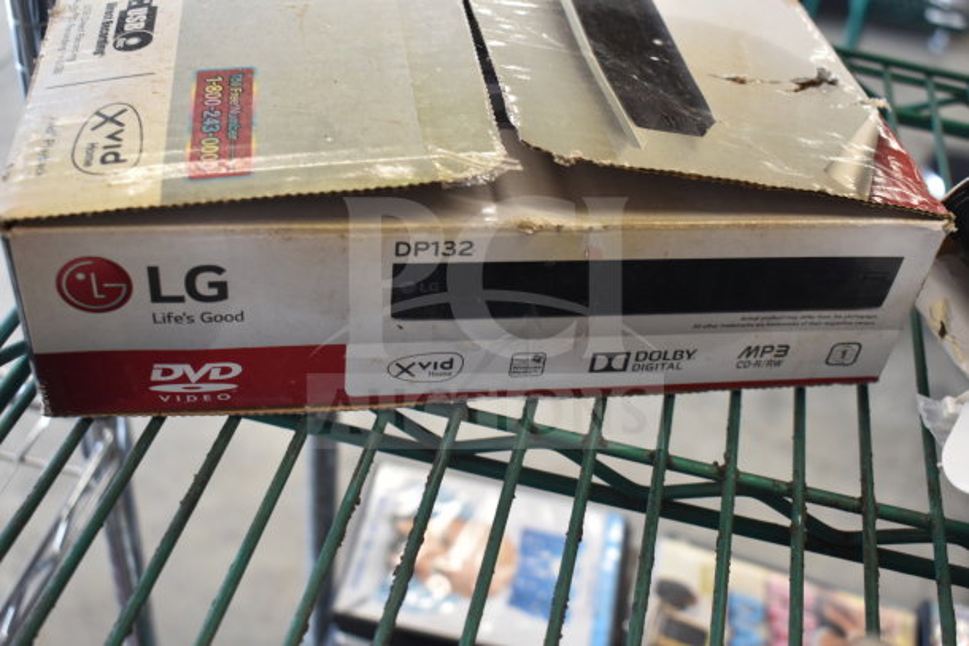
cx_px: 484
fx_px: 1131
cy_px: 323
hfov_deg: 46.4
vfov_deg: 31.9
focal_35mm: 42
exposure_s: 1/50
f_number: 4.2
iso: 560
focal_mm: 28
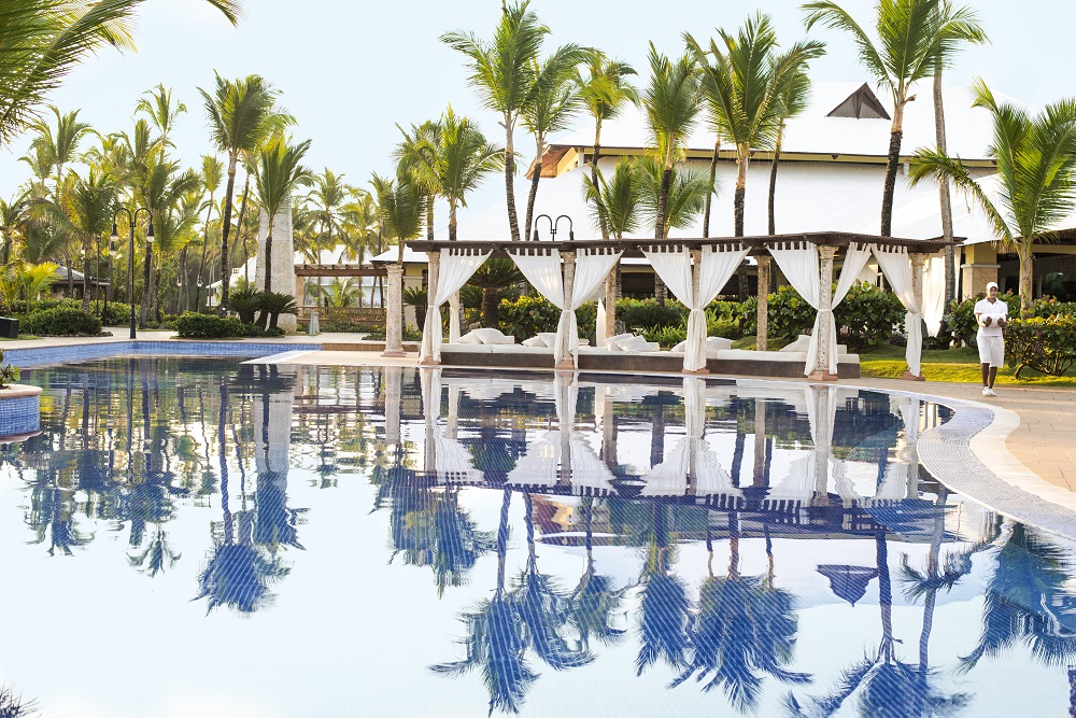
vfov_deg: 27.0
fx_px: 1495
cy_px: 359
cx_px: 538
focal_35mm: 50
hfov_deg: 39.6
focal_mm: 50
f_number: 5
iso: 400
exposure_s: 1/250
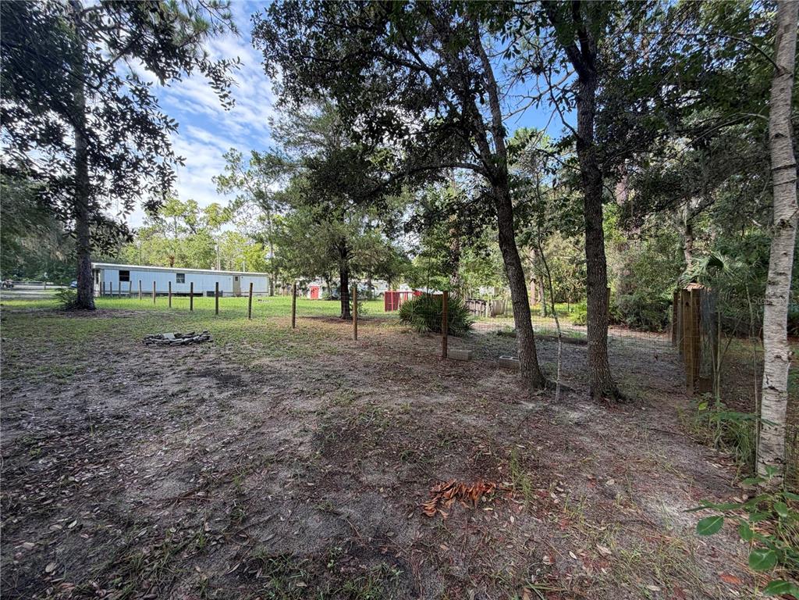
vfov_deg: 85.7
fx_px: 323
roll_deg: -0.8
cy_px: 300
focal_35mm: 14
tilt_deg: -0.9
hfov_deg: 102.1
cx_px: 400
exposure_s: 1/126
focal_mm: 2.22
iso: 40
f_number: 2.2
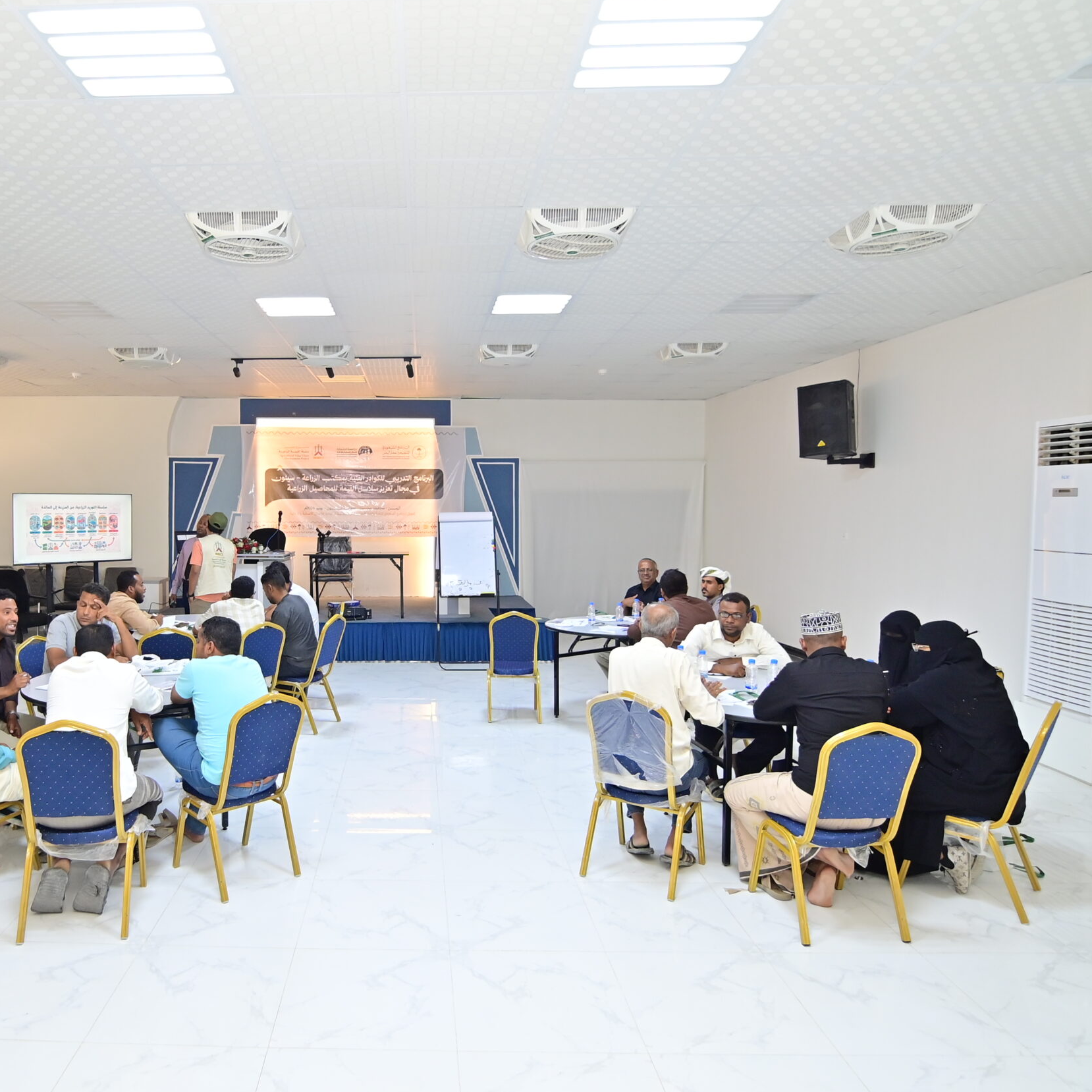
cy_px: 536
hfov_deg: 70.6
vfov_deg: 72.1
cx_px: 388
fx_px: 749
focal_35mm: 21
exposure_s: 1/160
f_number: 2.8
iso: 400
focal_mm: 11
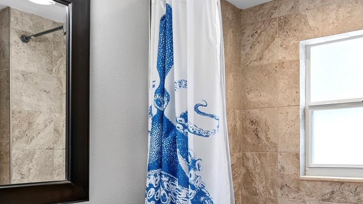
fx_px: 337
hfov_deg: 55.1
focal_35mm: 35
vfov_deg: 33.2
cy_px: 147
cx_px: 249
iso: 400
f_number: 8
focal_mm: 17
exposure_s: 1/6
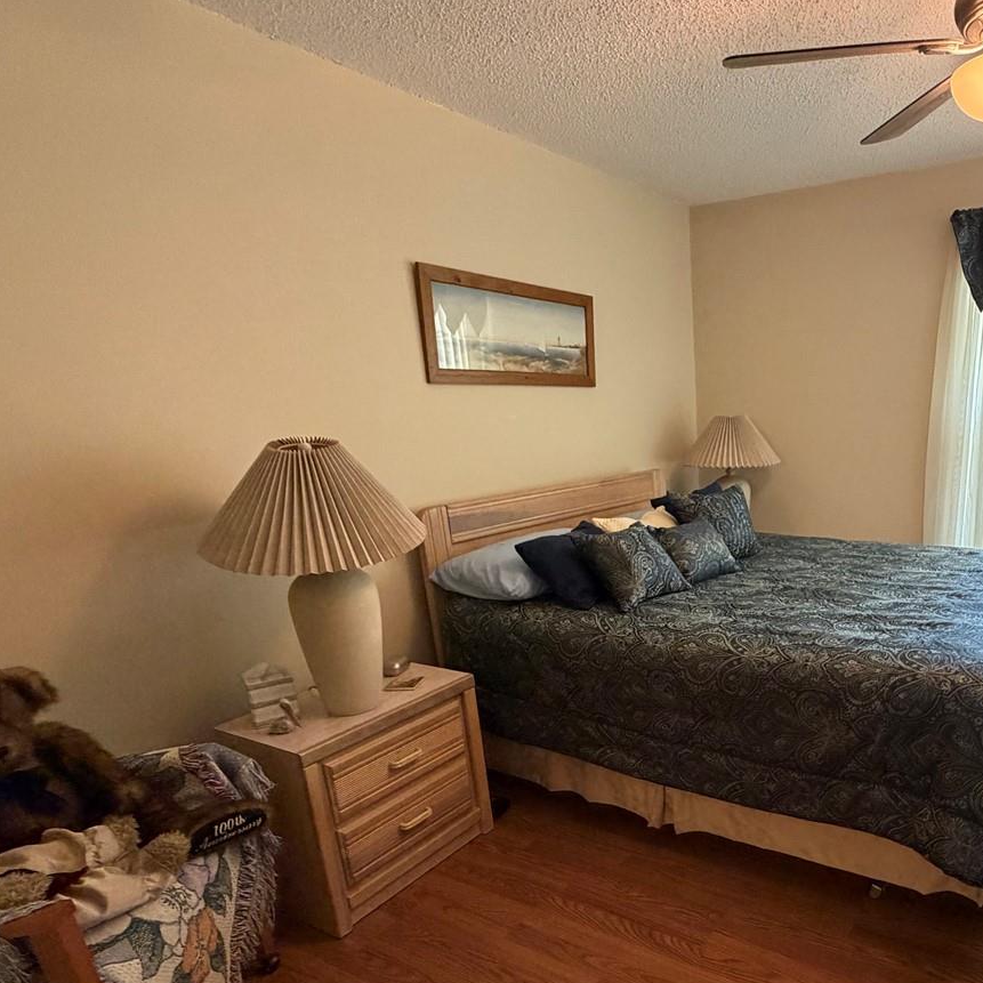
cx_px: 708
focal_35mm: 23
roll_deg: +3.0
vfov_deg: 66.1
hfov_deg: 64.2
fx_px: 739
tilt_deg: -17.5
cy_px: 626
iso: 320
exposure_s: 1/60
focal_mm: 2.22
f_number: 2.2
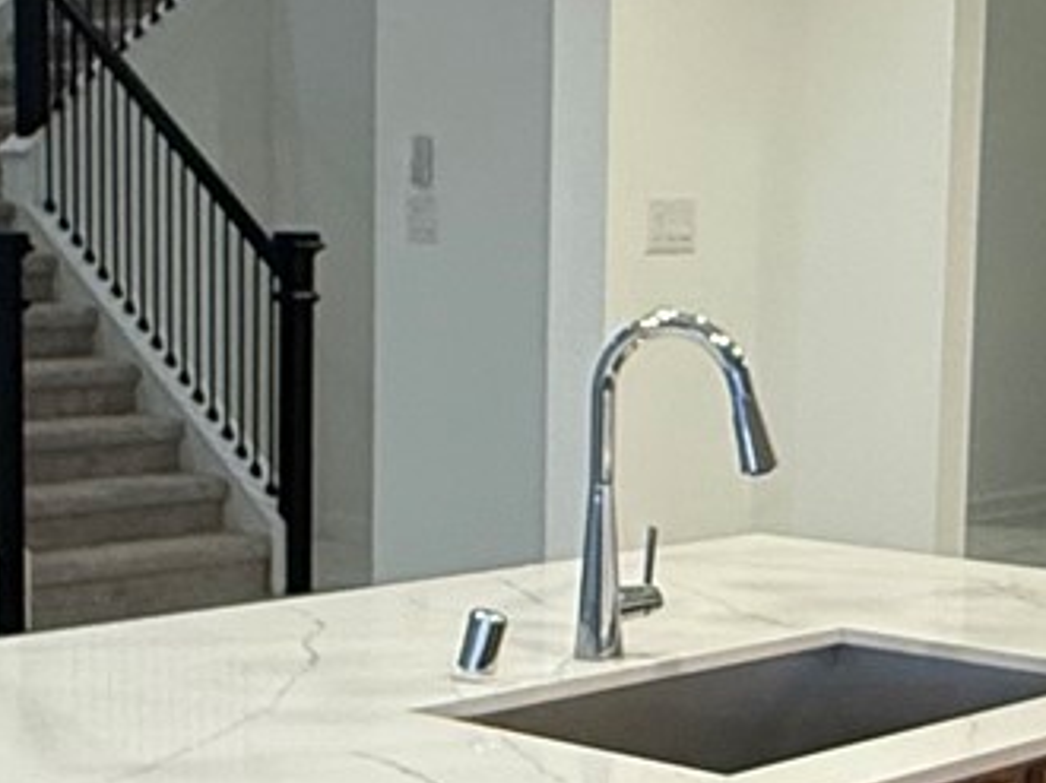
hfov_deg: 22.5
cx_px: 650
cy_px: 545
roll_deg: -0.3
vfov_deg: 16.9
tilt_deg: -6.0
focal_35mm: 87
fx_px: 2627
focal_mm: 2.22
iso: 200
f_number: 2.2
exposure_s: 1/120
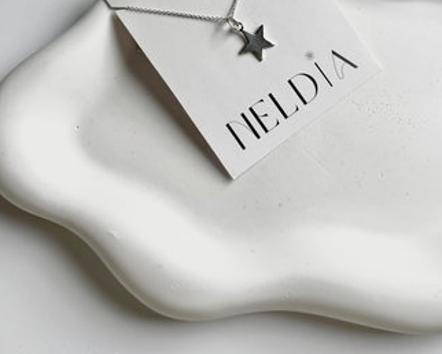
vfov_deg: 34.2
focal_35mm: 42
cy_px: 53
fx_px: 550
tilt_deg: -67.7
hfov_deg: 43.8
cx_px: 202
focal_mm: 5.1
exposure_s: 1/688
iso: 50
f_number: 1.6
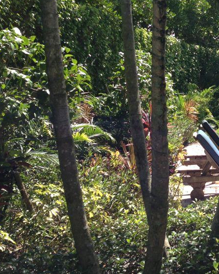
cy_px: 89
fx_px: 599
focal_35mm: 74
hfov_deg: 18.7
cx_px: 310
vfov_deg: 25.6
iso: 50
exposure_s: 1/686
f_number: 2.4
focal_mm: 4.12
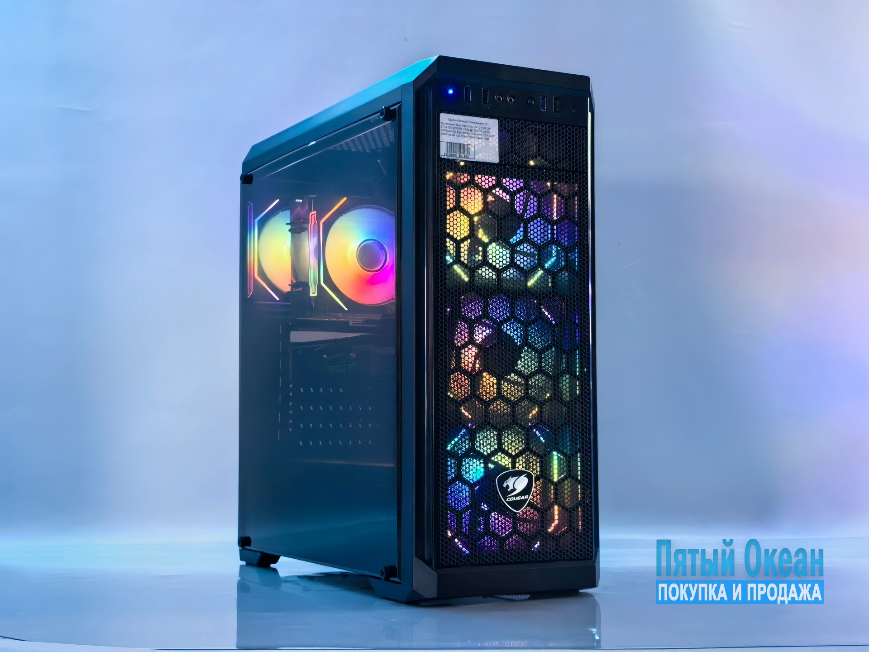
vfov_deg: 27.0
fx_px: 1356
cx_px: 434
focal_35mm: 54
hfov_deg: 35.5
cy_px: 326
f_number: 1.6
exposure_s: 3
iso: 640
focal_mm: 8.5
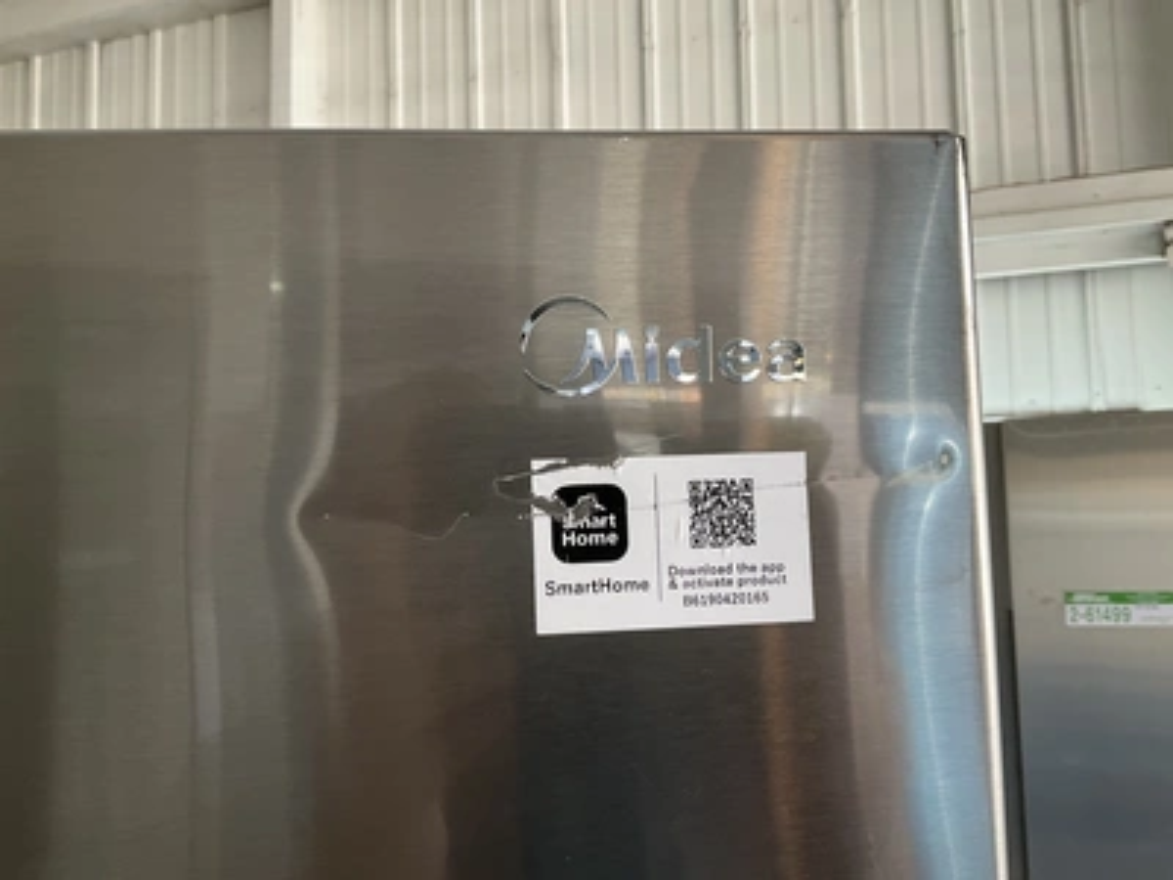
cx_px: 586
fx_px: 983
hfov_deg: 61.7
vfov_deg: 48.2
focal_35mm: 29
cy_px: 440
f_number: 1.8
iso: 40
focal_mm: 3
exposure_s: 1/60
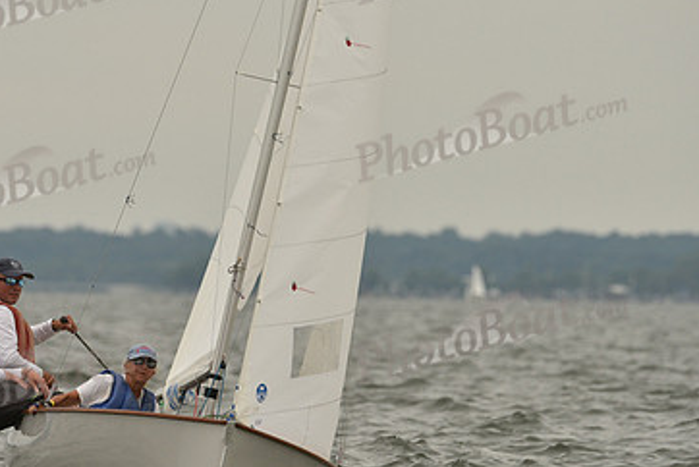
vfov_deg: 2.2
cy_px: 260
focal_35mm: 640
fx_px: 12436
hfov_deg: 3.2
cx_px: 257
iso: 400
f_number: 6.3
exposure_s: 1/1000
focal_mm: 400
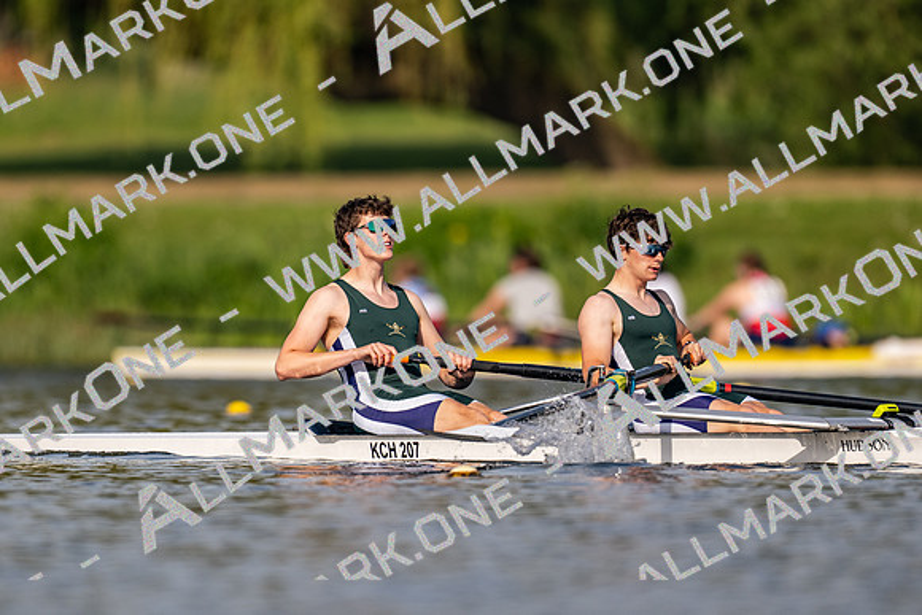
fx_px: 23066
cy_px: 308
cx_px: 461
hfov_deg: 2.3
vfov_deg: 1.5
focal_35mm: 900
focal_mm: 600
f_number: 4
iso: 220
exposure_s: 1/2500
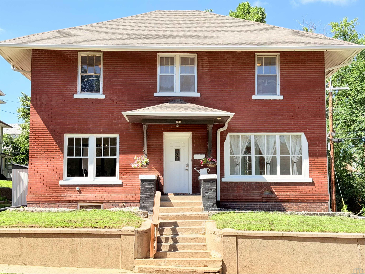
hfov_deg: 39.7
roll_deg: -1.3
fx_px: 506
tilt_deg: +5.5
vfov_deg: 30.3
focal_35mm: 48
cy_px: 137
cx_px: 182
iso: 64
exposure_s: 1/2342
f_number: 1.78
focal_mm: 6.76
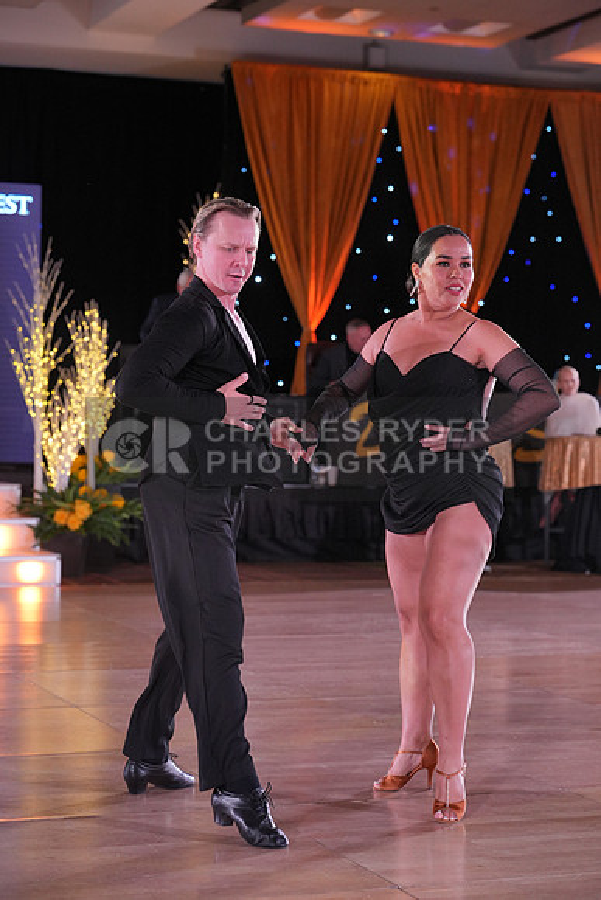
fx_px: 1877
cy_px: 450
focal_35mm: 75
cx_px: 300
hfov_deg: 18.2
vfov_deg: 27.0
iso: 2000
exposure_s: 1/400
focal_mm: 75
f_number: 4
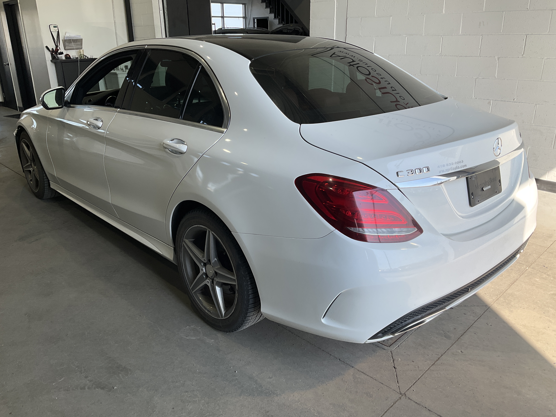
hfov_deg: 61.7
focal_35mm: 29
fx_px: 466
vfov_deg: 48.2
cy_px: 208
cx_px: 278
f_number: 1.8
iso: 25
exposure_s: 1/370
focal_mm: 3
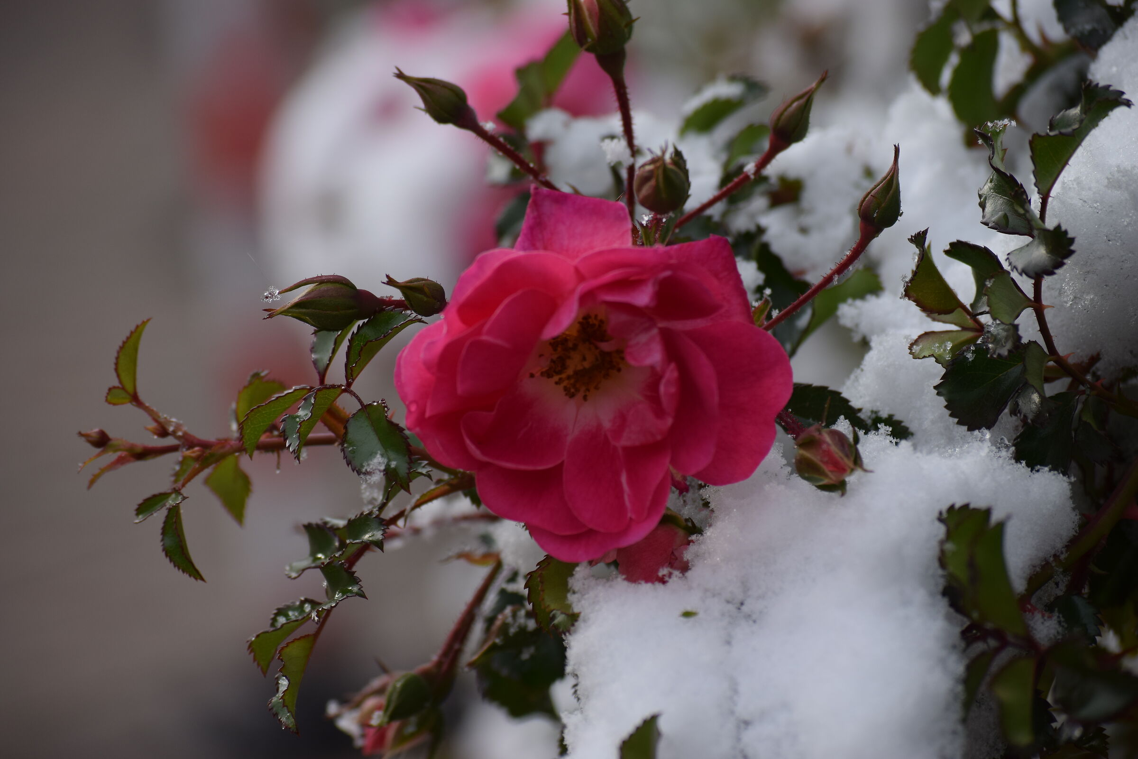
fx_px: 4978
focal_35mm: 158
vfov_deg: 8.7
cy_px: 380
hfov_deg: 13.0
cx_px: 569
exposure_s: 1/400
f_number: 7.1
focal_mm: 105
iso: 200
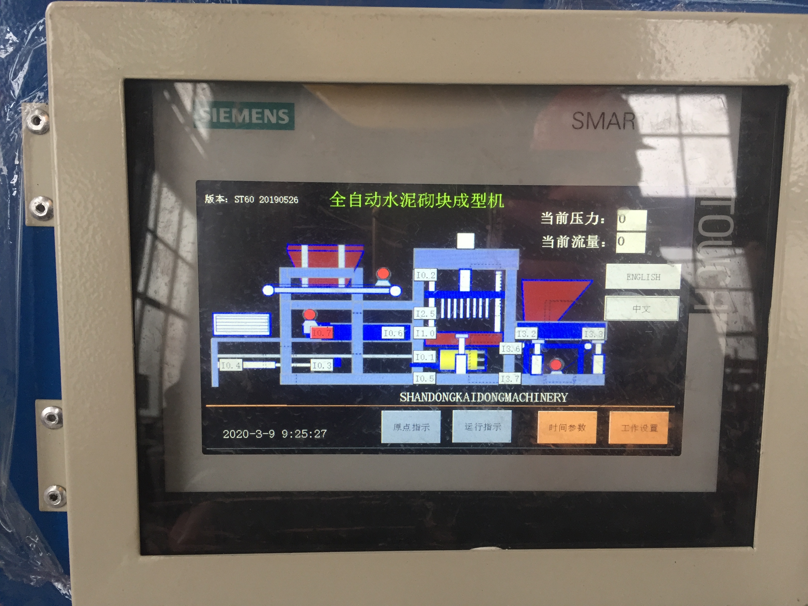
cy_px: 303
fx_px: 677
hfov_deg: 61.7
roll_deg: -1.4
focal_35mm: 29
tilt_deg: -24.3
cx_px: 404
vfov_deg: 48.2
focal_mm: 4.15
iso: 50
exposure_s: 1/33
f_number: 2.2
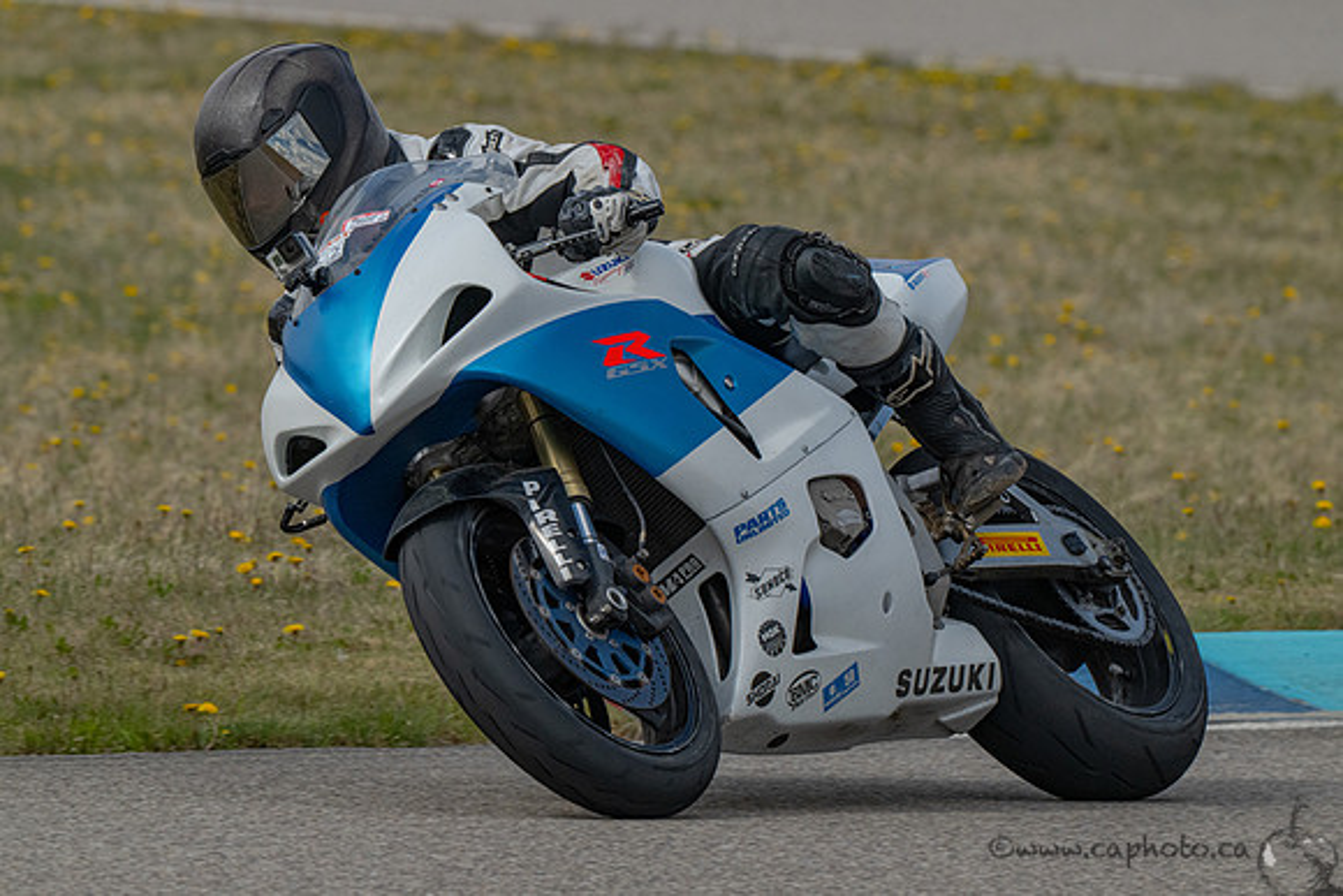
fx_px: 22388
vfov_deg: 2.3
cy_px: 448
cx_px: 672
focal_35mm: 600
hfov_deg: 3.4
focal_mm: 600
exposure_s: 1/1600
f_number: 16
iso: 2000
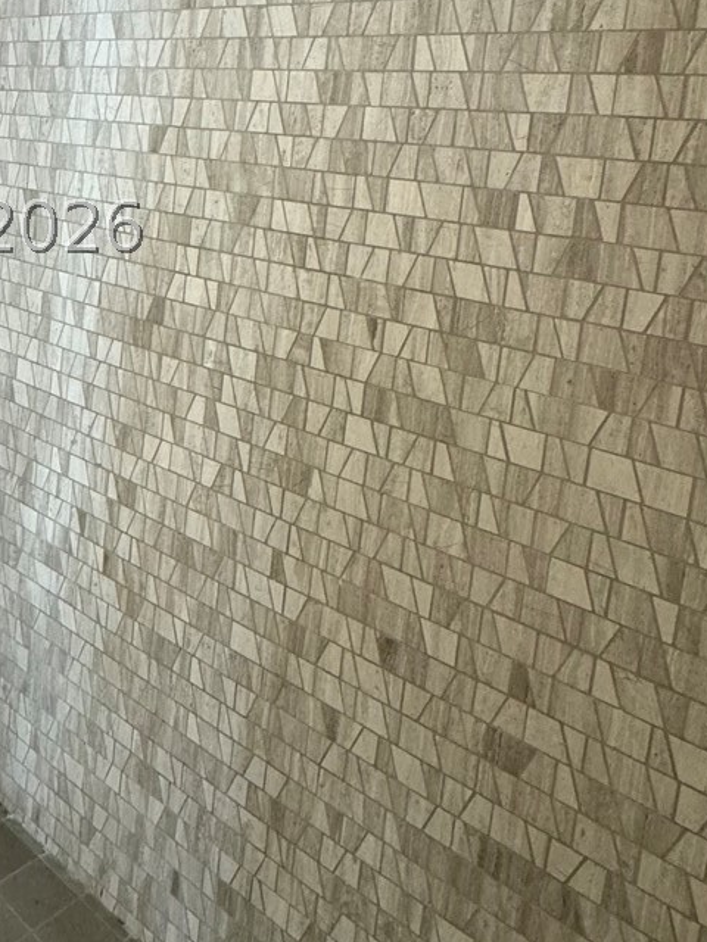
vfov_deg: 50.3
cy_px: 227
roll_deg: -4.2
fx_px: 953
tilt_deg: -6.1
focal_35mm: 35
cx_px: 56
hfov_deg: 37.7
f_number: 2.2
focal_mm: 2.22
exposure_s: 1/60
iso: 400
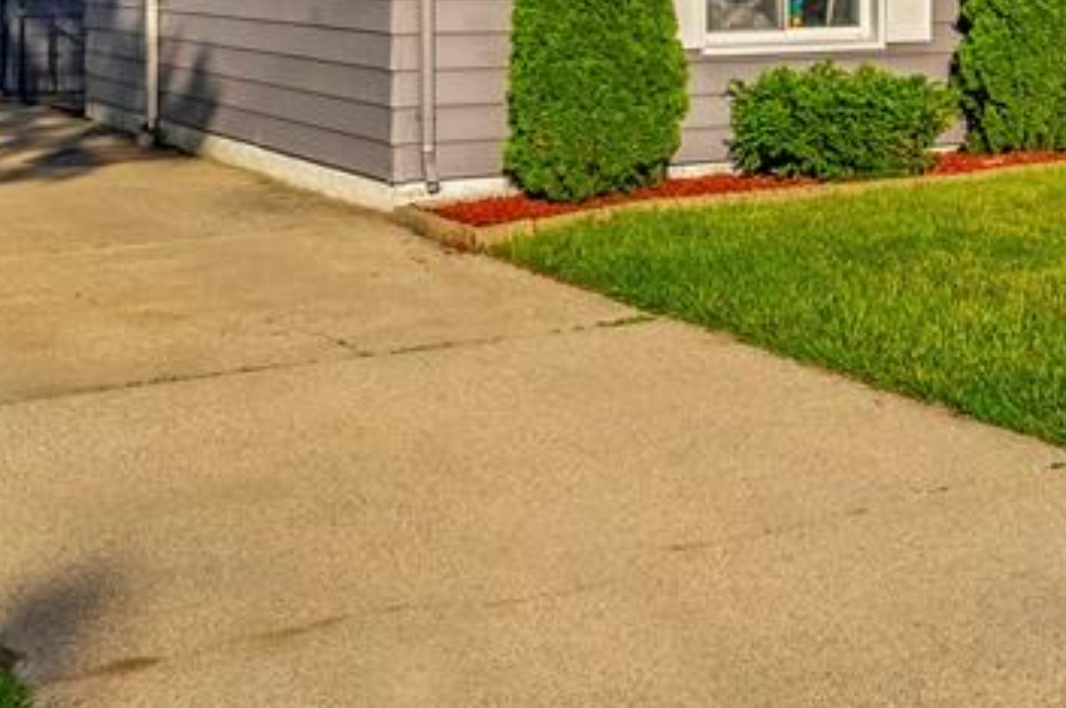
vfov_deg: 19.5
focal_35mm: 67
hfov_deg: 28.8
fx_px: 1982
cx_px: 972
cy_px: -38
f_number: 8
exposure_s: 1/2000
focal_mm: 23
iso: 1600
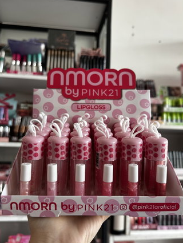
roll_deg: -2.3
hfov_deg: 46.8
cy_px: 127
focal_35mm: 30
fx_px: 211
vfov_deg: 59.9
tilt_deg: +6.7
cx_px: 95
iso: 100
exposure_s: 1/121
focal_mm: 6.86
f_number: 1.78
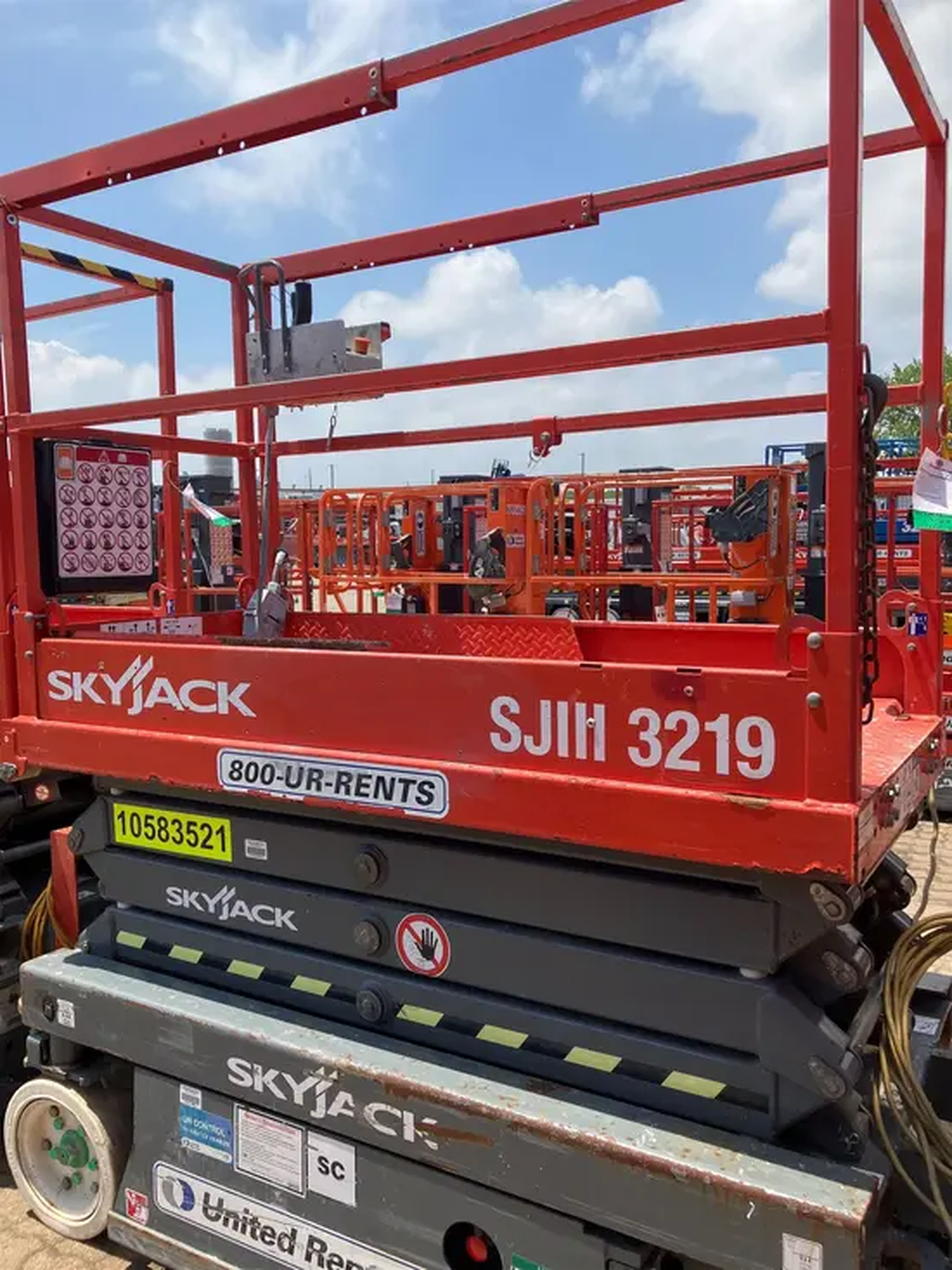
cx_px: 476
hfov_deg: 49.8
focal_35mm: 28
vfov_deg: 63.4
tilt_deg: -4.5
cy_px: 635
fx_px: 1026
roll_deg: +0.2
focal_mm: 3.99
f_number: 1.8
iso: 32
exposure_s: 1/1946
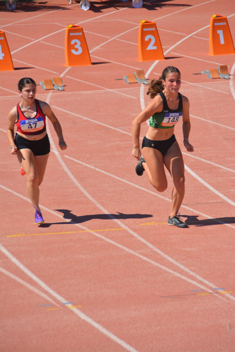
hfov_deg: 4.6
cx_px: 118
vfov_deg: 6.9
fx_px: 2938
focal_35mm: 300
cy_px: 176
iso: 400
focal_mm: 200
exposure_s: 1/1600
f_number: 7.1
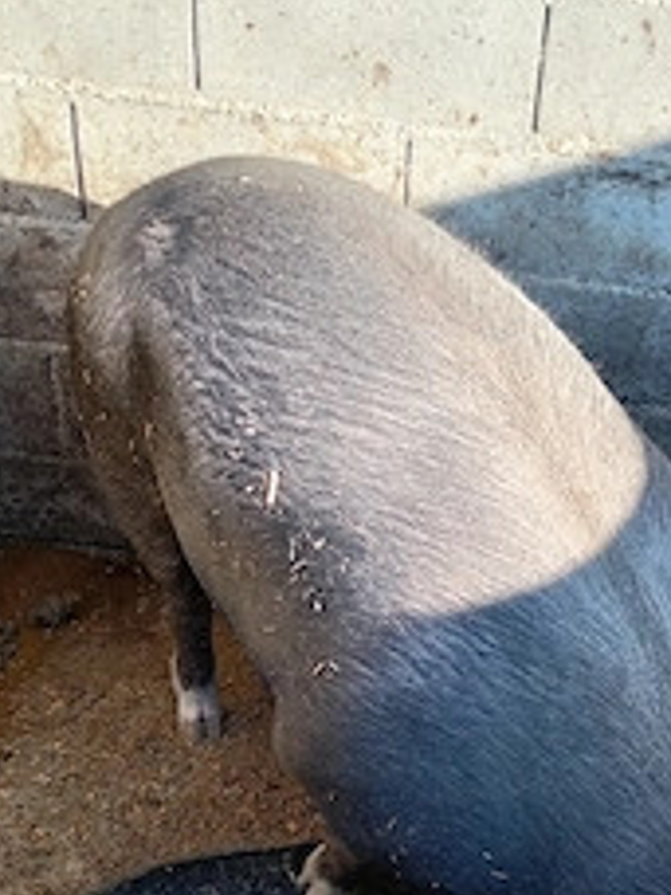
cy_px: 583
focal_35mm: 44
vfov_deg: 42.5
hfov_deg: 32.0
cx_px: 538
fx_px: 1137
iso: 102
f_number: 1.8
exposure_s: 1/158
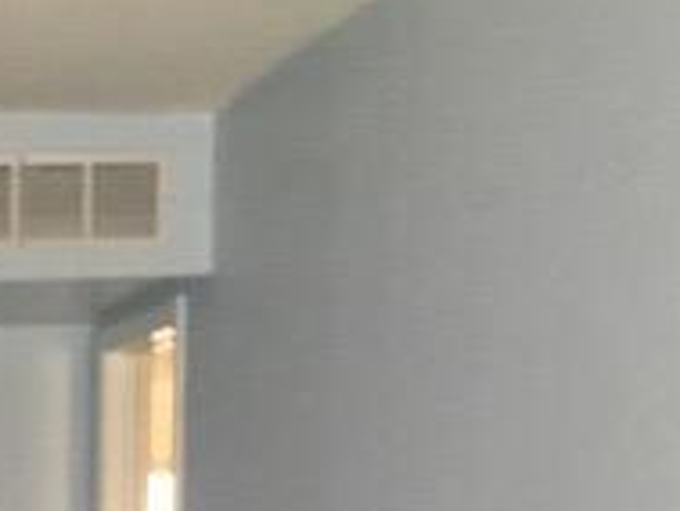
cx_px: -313
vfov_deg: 14.1
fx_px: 1926
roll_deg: +0.1
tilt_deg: -5.6
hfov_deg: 18.0
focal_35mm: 98
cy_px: 766
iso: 125
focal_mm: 4.15
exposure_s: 1/30
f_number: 2.2
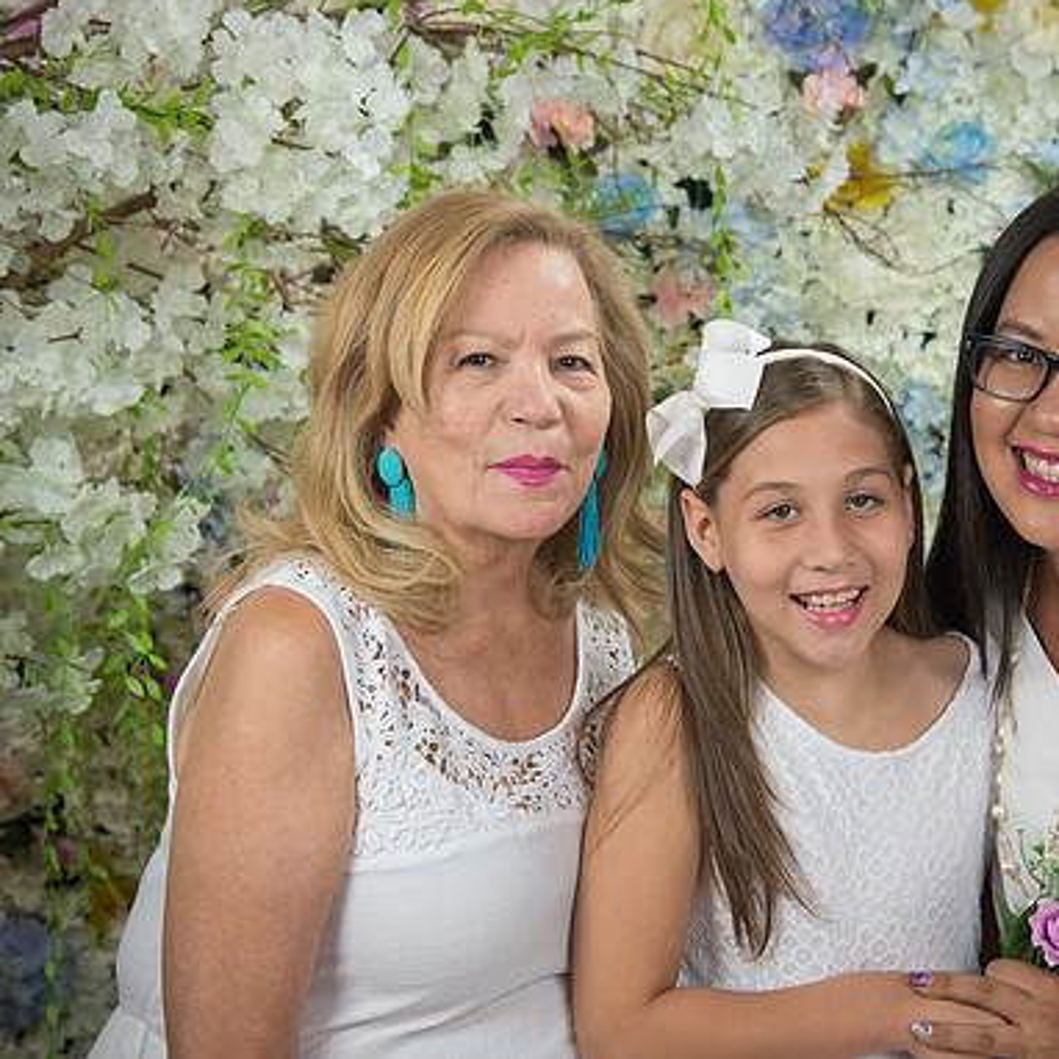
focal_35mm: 71
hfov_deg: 24.2
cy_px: 525
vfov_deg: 24.3
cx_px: 715
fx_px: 2457
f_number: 5
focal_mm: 55
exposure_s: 1/125
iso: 1250
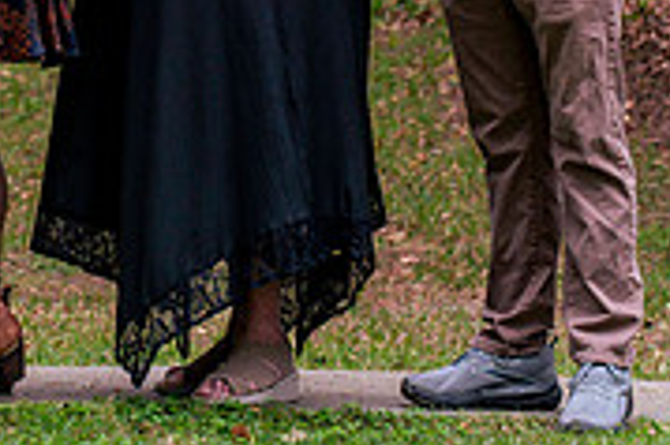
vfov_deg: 3.4
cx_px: -127
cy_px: -245
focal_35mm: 405
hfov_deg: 5.1
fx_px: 7530
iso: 200
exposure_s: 1/250
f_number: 5.6
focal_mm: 125
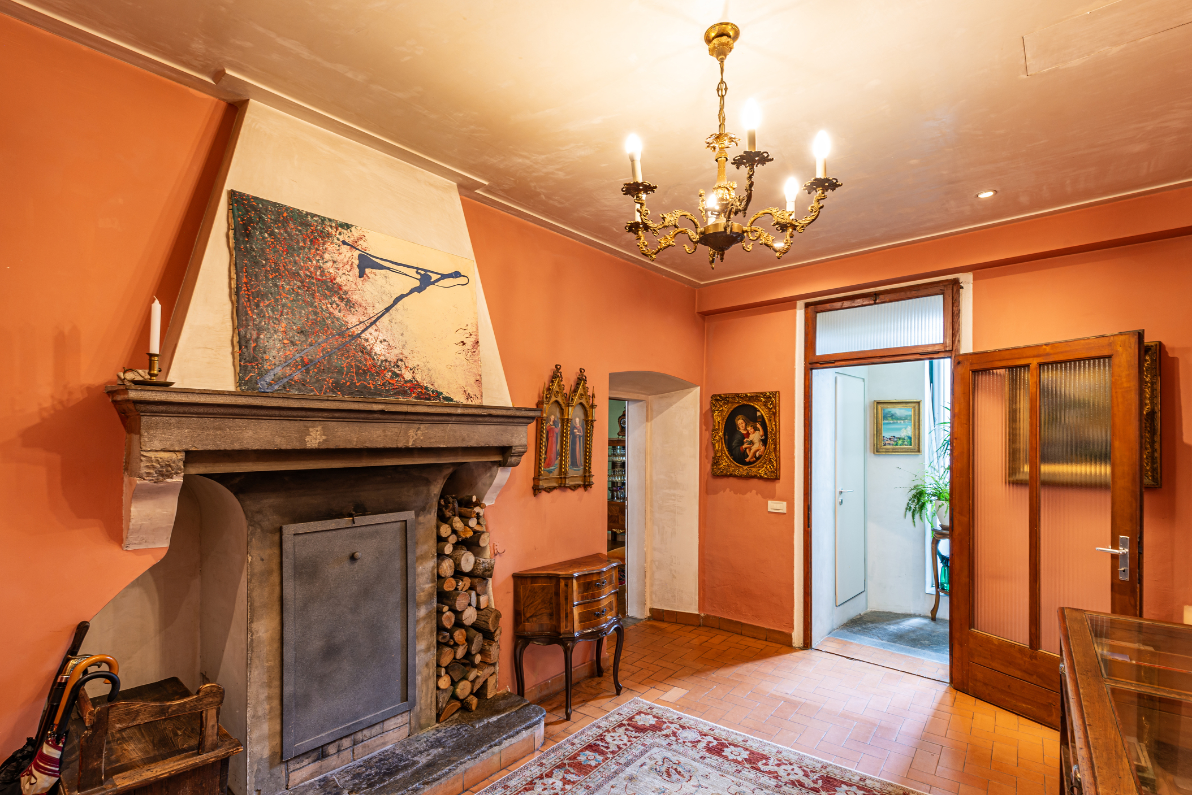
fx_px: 563
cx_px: 624
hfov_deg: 93.2
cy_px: 440
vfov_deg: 70.3
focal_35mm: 17
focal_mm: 14
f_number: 9
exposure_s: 1
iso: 100
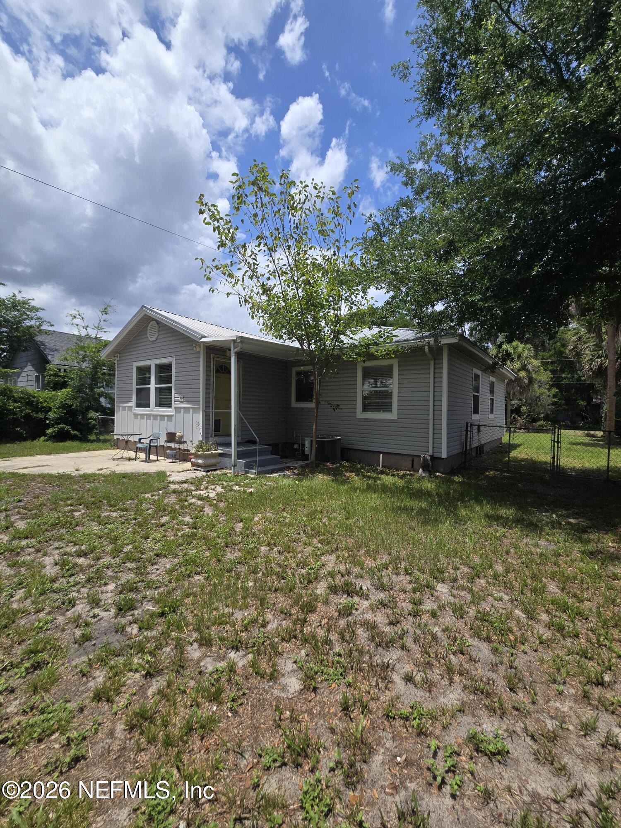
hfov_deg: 89.9
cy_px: 414
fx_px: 311
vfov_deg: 106.2
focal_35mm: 13
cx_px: 310
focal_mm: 2.2
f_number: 2.2
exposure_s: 1/2843
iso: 50
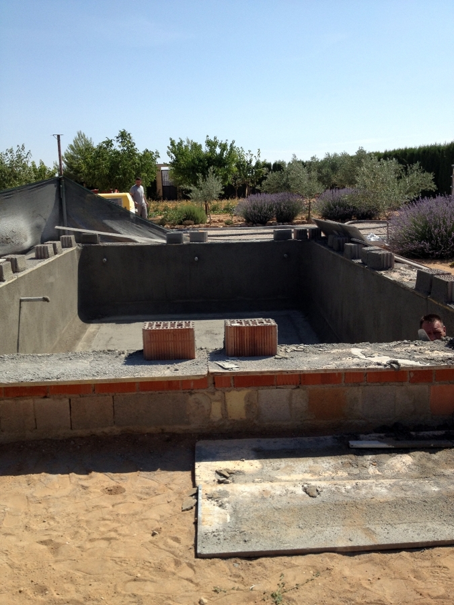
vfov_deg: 52.6
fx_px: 612
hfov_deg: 40.7
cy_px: 302
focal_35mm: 35
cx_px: 227
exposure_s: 1/1672
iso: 64
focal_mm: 4.28
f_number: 2.4
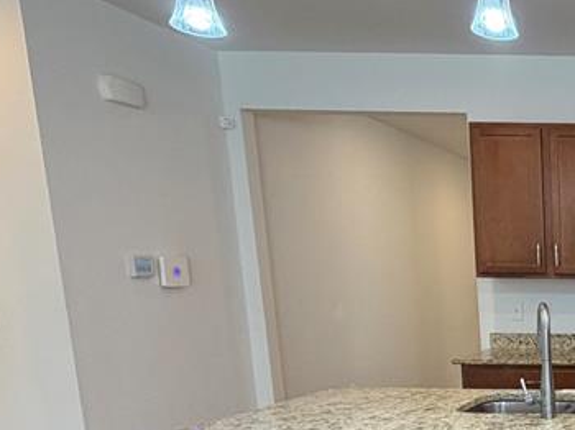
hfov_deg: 33.9
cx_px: 736
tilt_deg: -8.3
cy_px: 390
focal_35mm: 41
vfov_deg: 33.2
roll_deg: -0.1
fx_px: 681
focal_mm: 2.22
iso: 250
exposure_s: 1/120
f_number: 2.2
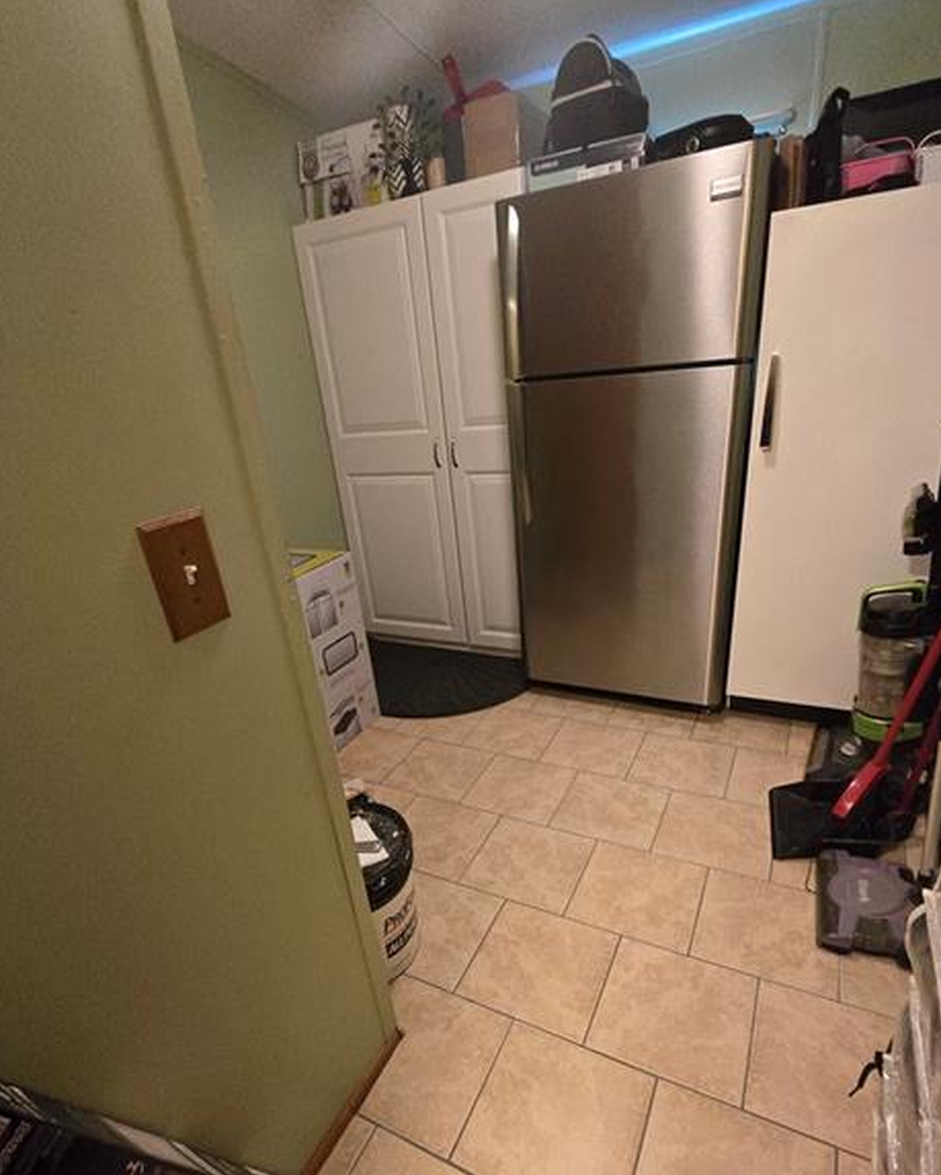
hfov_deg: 77.0
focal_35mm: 17
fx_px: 591
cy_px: 683
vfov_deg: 88.9
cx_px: 445
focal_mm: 2.2
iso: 1250
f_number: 2.2
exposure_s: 1/60
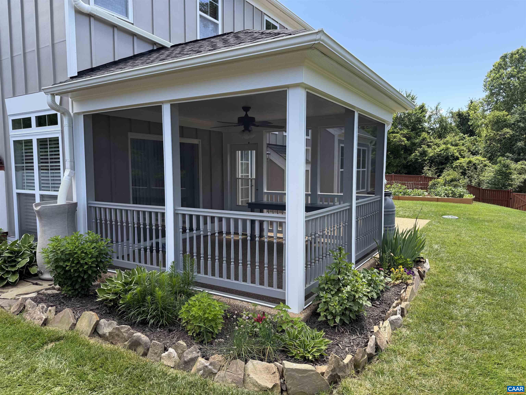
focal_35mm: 24
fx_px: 365
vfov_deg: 56.8
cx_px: 263
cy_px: 198
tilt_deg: -4.7
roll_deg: -0.2
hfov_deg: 71.6
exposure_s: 1/967
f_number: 1.78
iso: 100
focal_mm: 6.76
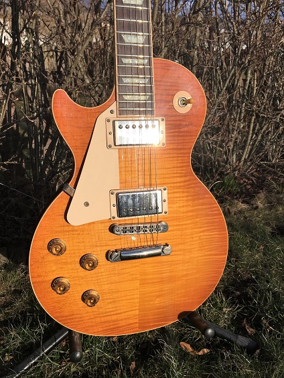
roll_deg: +1.4
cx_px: 142
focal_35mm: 29
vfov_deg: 61.6
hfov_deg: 48.2
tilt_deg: -20.3
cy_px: 189
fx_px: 317
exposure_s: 1/2024
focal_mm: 4.15
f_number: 2.2
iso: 25
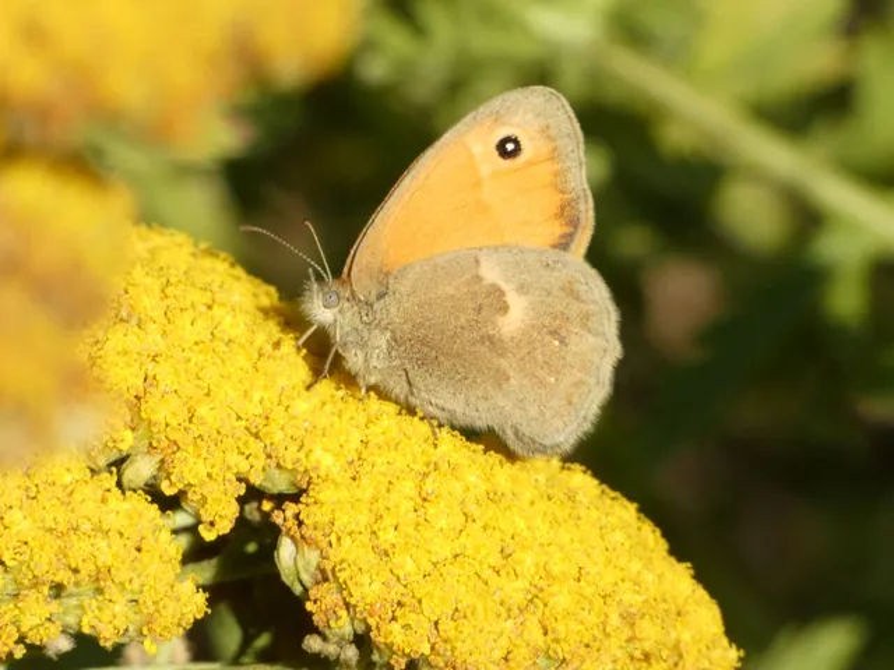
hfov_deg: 4.8
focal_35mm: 413
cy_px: 335
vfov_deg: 3.6
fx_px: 10666
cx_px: 447
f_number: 5.6
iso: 80
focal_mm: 74
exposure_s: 1/125
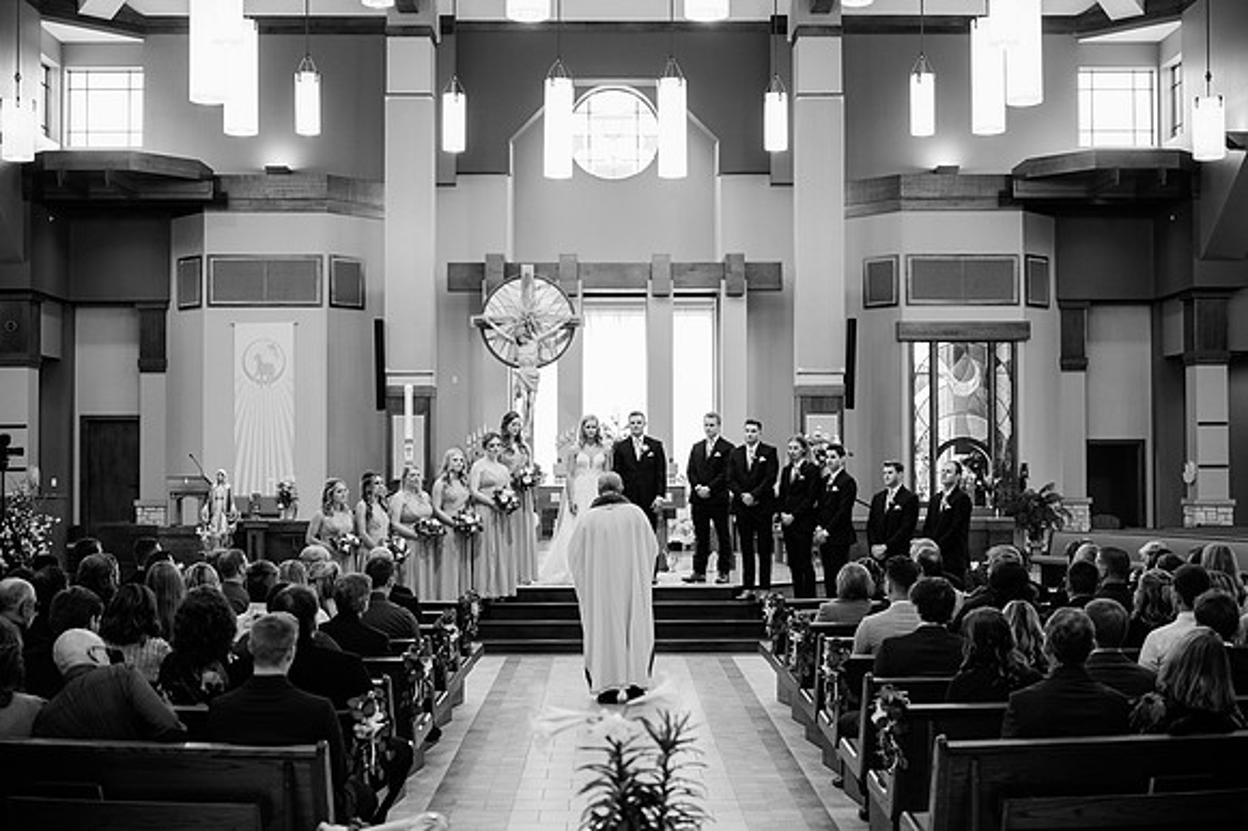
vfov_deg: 28.6
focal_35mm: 47
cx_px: 624
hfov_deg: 41.8
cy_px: 416
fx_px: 1632
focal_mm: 46
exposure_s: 1/250
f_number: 2.8
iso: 1000
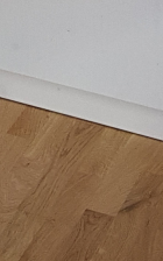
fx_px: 1400
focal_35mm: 197
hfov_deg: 6.6
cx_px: -86
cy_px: -330
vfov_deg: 9.6
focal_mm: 4.2
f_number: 1.7
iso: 64
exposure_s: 1/100
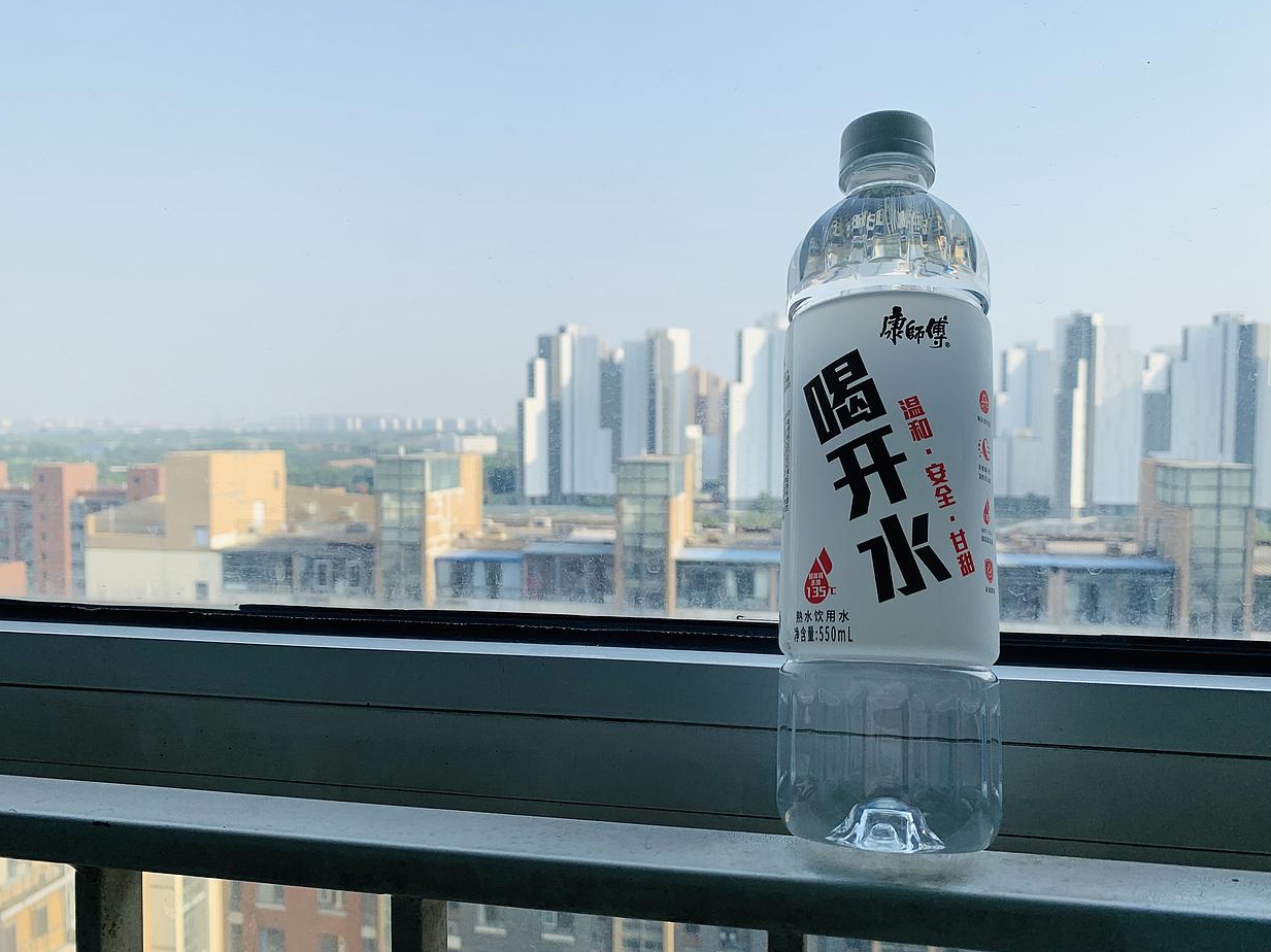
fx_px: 991
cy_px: 488
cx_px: 636
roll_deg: -1.3
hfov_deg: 65.3
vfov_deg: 51.3
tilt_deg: -3.4
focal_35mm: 27
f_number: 1.8
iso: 25
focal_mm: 4.25
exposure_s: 1/1282
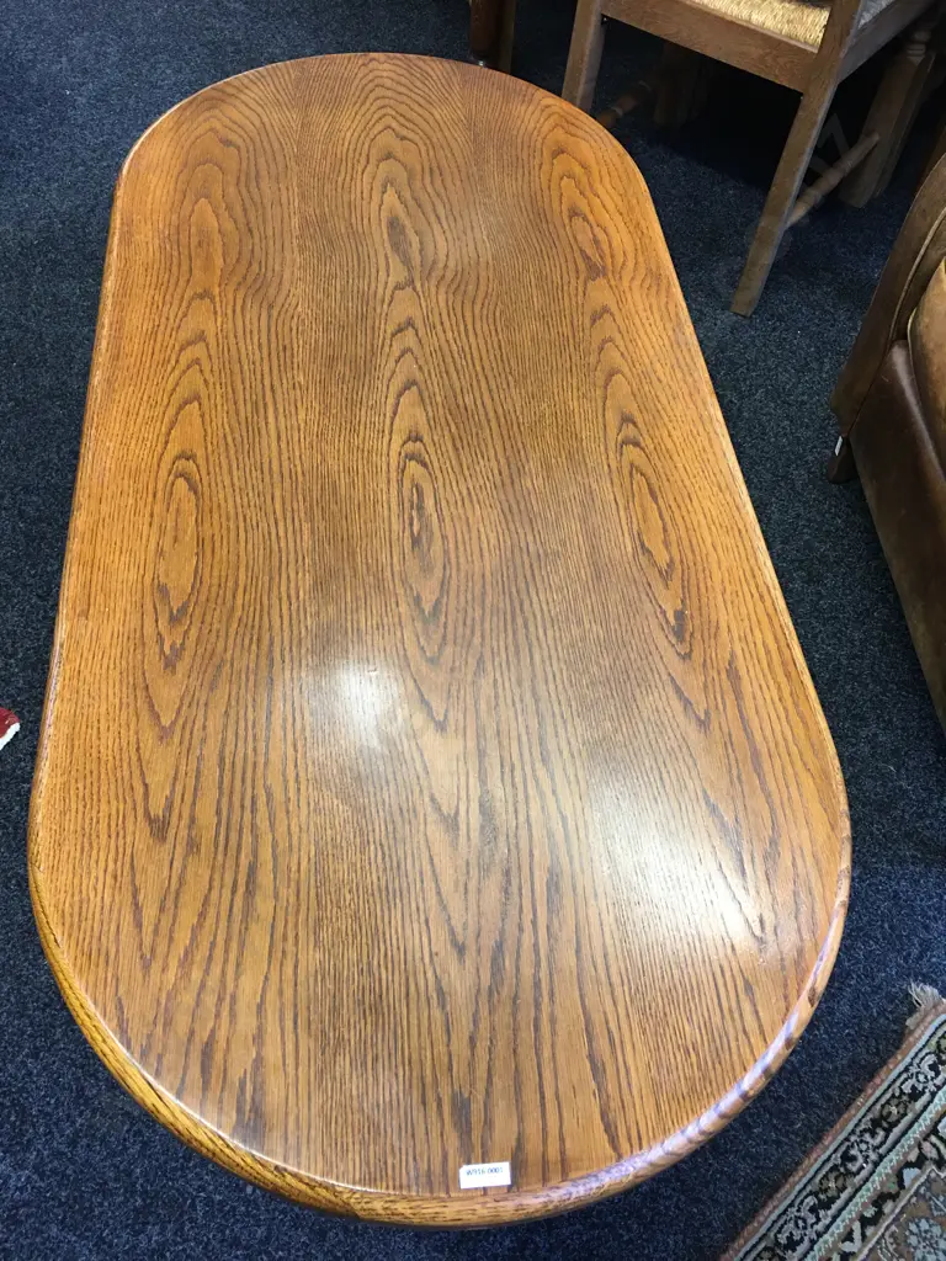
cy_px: 630
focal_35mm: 29
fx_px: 1057
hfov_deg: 48.2
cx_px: 473
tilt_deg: -54.2
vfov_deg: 61.7
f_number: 2.2
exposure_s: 1/17
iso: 80
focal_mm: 4.15
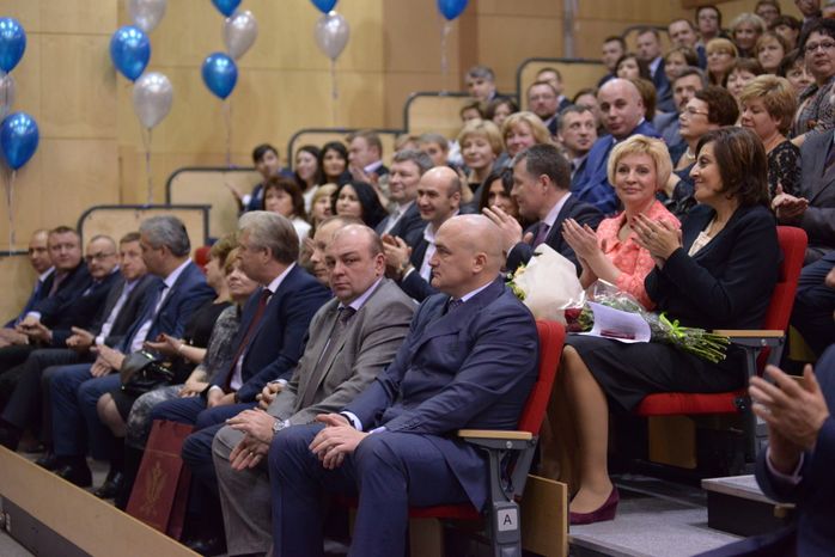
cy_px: 278
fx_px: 1856
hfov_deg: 25.4
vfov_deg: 17.1
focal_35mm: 80
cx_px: 418
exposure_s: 1/800
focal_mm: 80
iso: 5000
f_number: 3.2
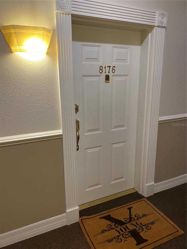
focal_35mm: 26
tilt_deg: -14.2
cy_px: 124
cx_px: 94
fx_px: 187
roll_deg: +0.2
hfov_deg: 53.1
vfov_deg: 67.3
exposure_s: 1/60
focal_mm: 4.25
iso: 500
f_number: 1.8
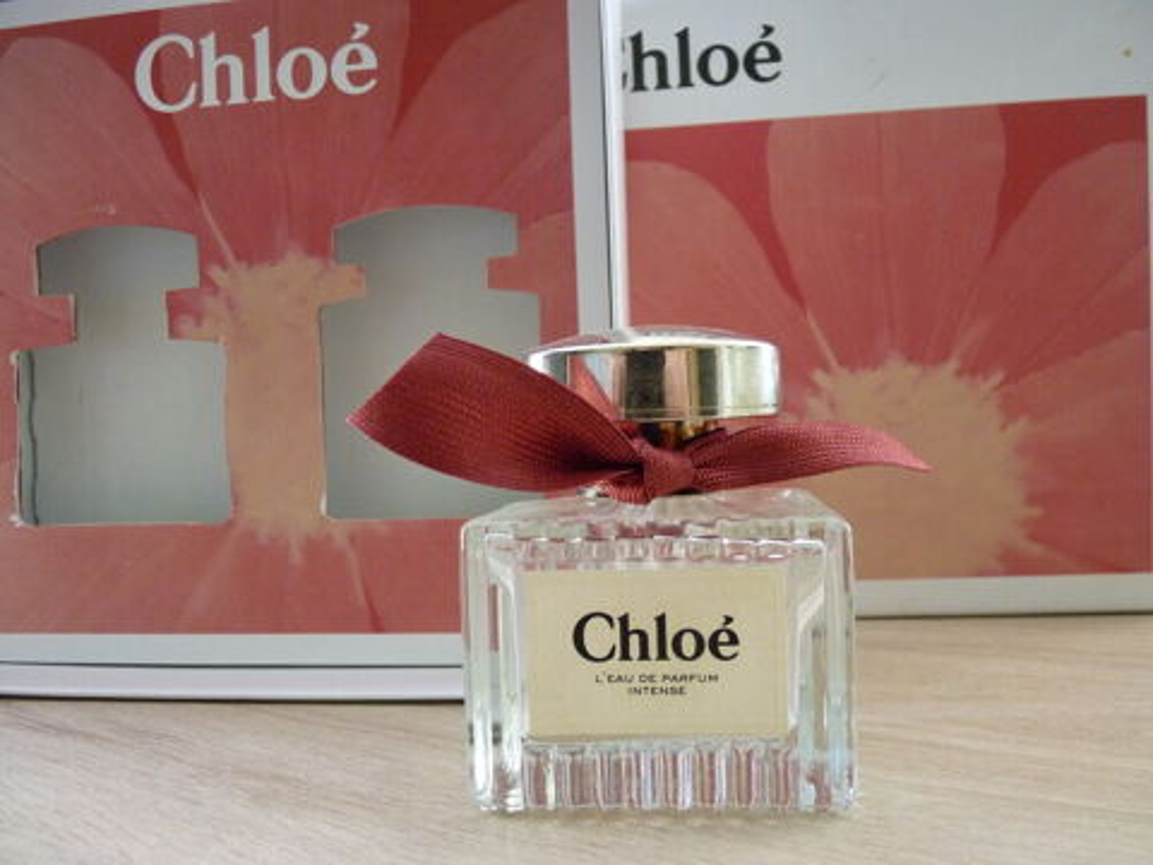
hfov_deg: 65.3
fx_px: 899
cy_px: 432
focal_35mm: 27
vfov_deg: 51.4
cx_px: 576
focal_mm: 4.8
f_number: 2.8
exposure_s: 1/20
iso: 400
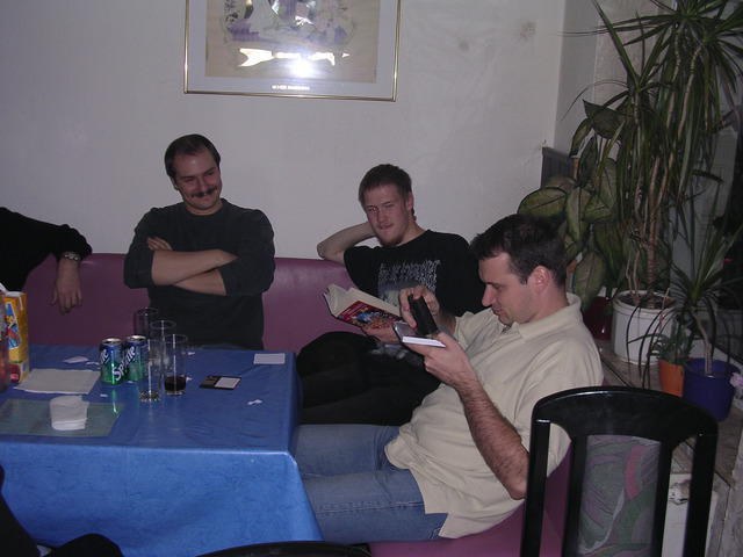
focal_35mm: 38
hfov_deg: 49.0
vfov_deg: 37.7
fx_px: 816
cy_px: 278
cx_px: 372
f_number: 2.8
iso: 141
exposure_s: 1/60.1
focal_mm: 5.8
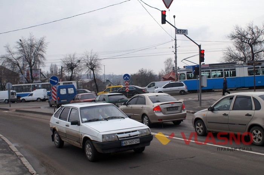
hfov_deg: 46.4
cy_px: 88
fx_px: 308
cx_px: 132
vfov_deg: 31.8
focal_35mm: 42
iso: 100
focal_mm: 28
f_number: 6.3
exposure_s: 1/320
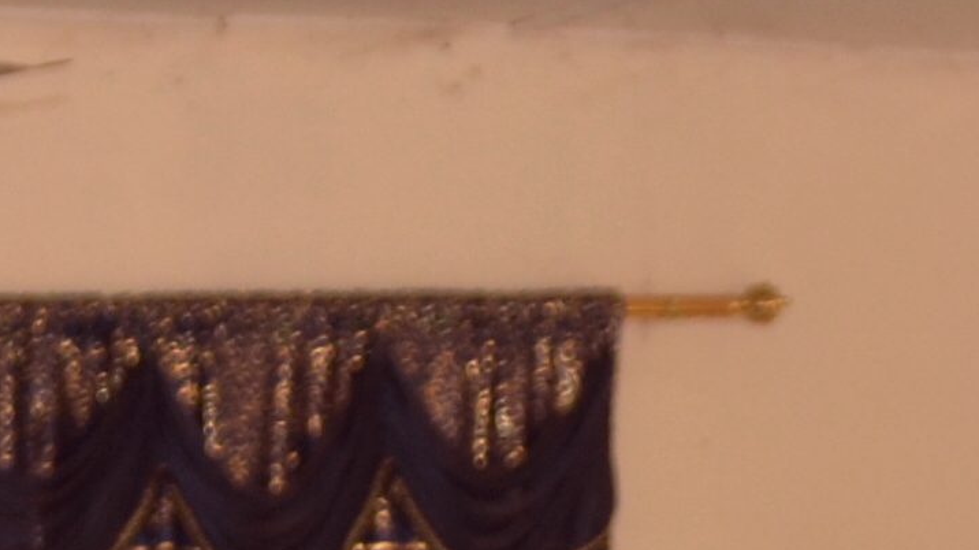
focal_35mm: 216
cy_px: 2022
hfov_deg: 9.7
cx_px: -550
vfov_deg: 5.1
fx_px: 5605
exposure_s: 1/30
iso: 200
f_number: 3.8
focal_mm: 20
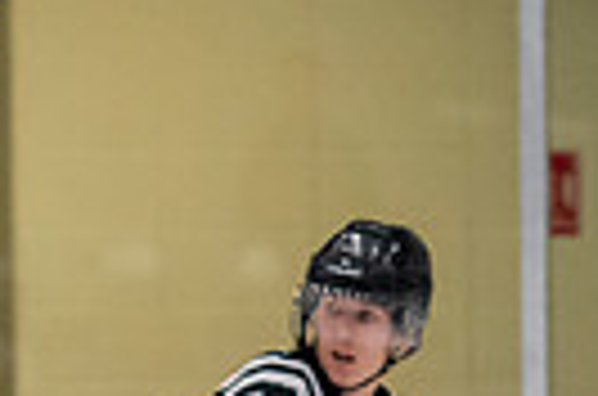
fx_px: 13622
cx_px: 633
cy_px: 985
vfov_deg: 1.7
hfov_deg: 2.5
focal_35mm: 822
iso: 2000
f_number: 3.2
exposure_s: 1/640
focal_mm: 120
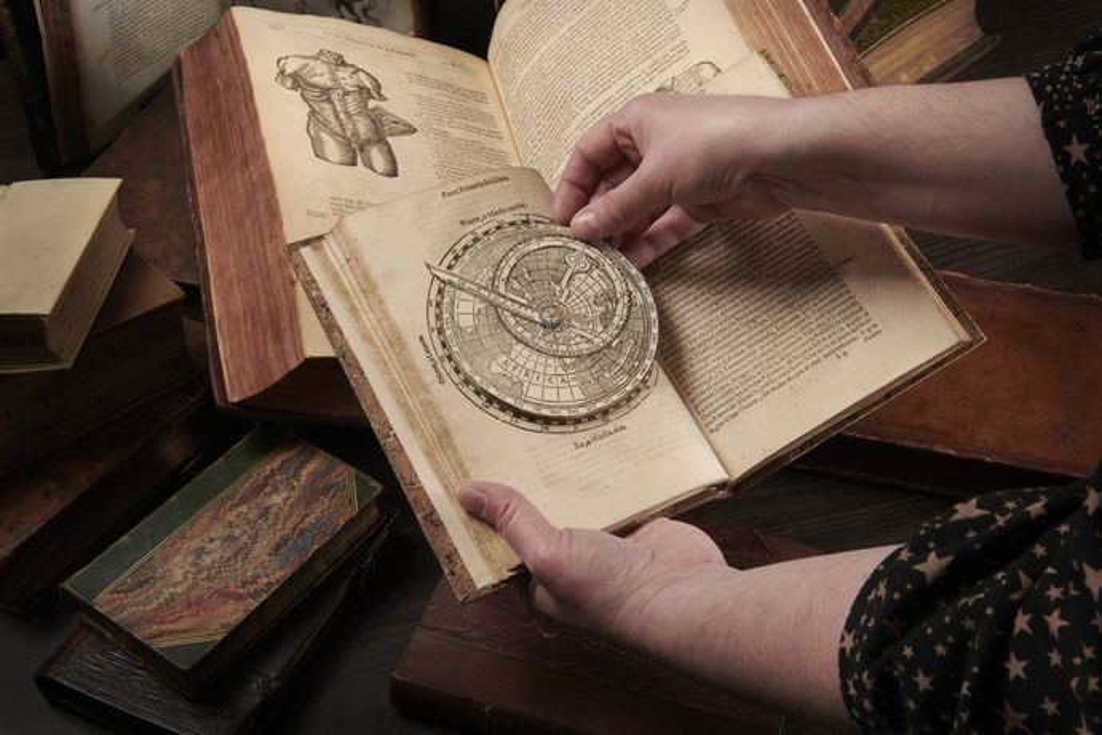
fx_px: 1286
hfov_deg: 46.4
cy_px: 368
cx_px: 551
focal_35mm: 42
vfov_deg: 31.9
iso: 100
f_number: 22
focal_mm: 42
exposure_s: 1/80
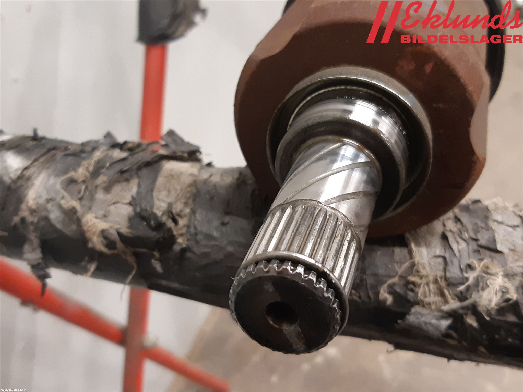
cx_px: 262
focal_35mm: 26
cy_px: 196
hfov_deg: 67.3
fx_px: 393
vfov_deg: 53.1
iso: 200
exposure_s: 1/30
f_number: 1.7
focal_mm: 3.93
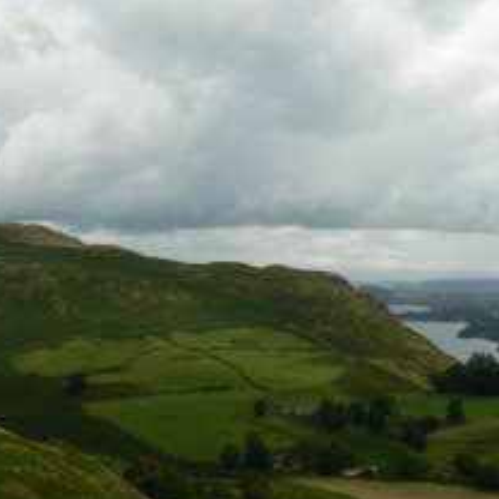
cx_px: 24
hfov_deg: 25.1
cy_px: 305
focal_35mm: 66
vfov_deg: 26.0
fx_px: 1076
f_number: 6.3
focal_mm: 6
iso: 80
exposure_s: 1/500
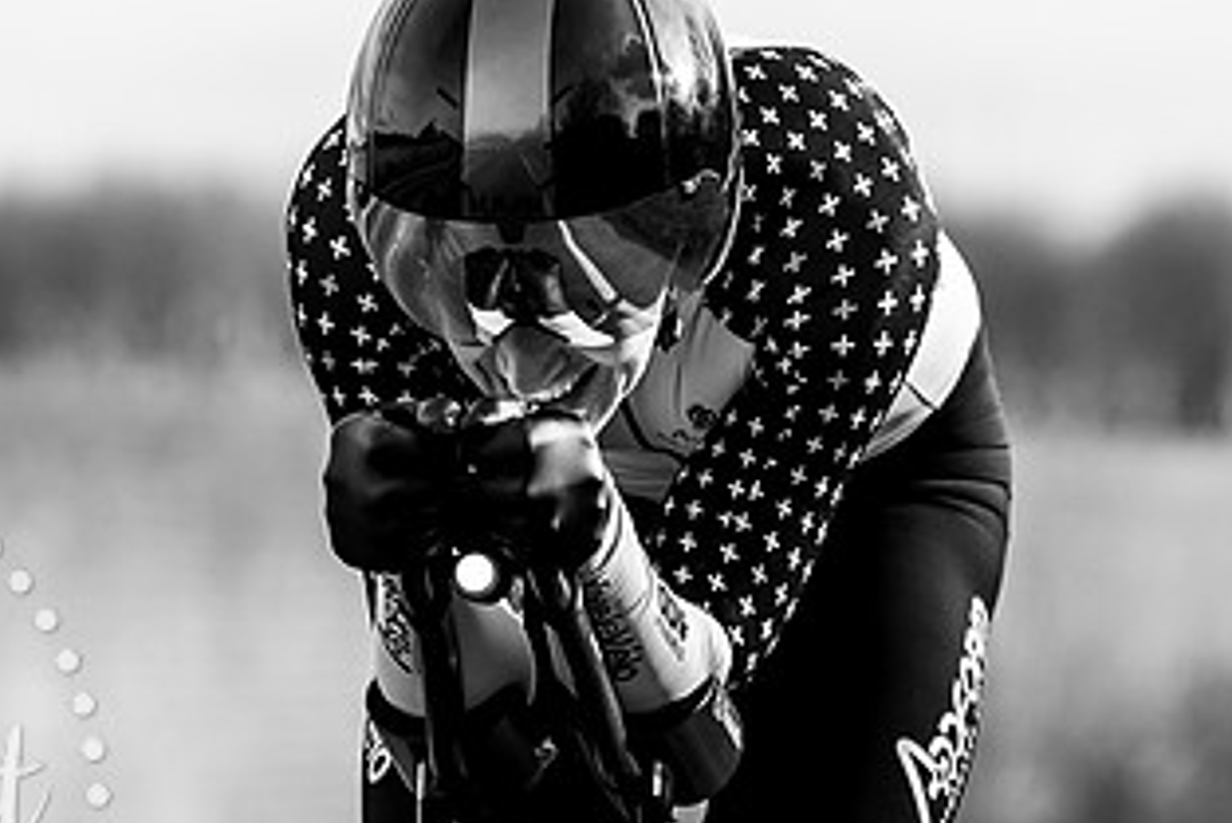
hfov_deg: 3.4
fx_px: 20987
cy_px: 517
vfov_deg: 2.2
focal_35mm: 613
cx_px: 426
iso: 160
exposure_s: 1/800
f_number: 4
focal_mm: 158
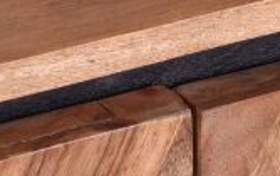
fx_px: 3356
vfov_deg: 3.0
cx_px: 456
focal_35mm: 439
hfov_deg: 4.7
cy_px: 53
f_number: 20
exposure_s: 1/125
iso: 400
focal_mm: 120
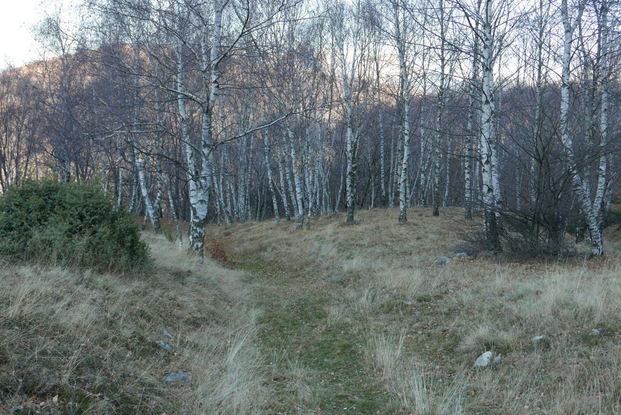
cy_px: 208
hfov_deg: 51.9
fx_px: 639
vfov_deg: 36.0
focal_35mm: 37
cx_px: 310
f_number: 3.5
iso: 200
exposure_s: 1/125
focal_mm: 16.5
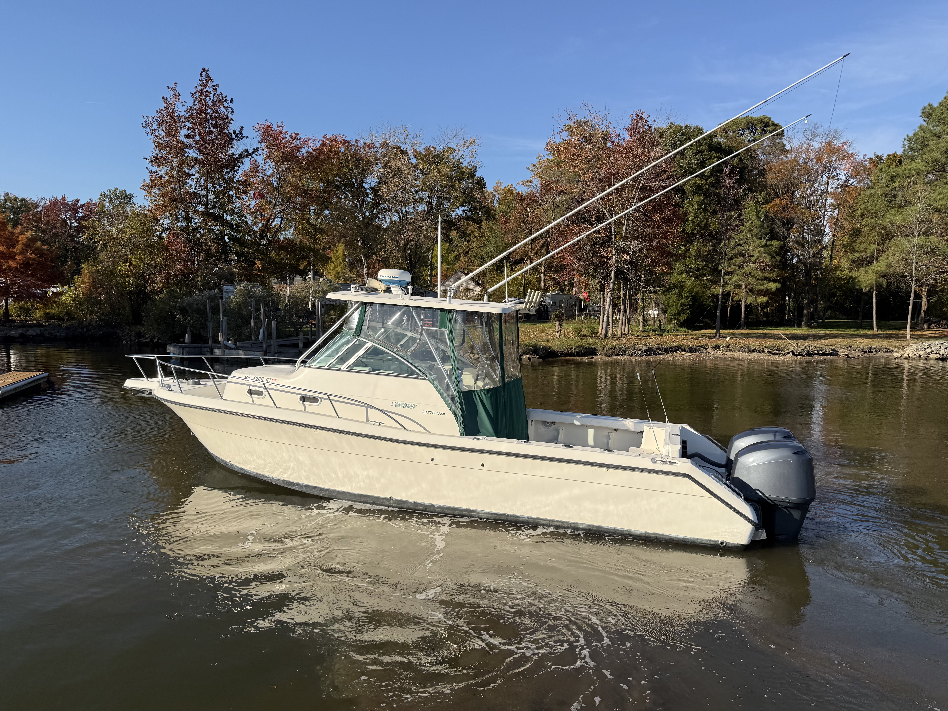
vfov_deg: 56.8
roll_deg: -1.0
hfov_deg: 71.6
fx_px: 657
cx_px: 474
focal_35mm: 24
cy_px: 356
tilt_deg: -4.9
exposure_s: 1/5319
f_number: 1.78
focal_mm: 6.76
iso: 80
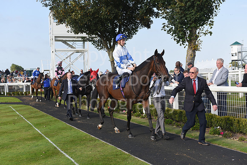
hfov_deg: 41.1
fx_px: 329
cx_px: 124
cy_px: 82
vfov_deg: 28.1
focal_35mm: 48
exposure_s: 1/1600
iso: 500
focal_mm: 48
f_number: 5.6
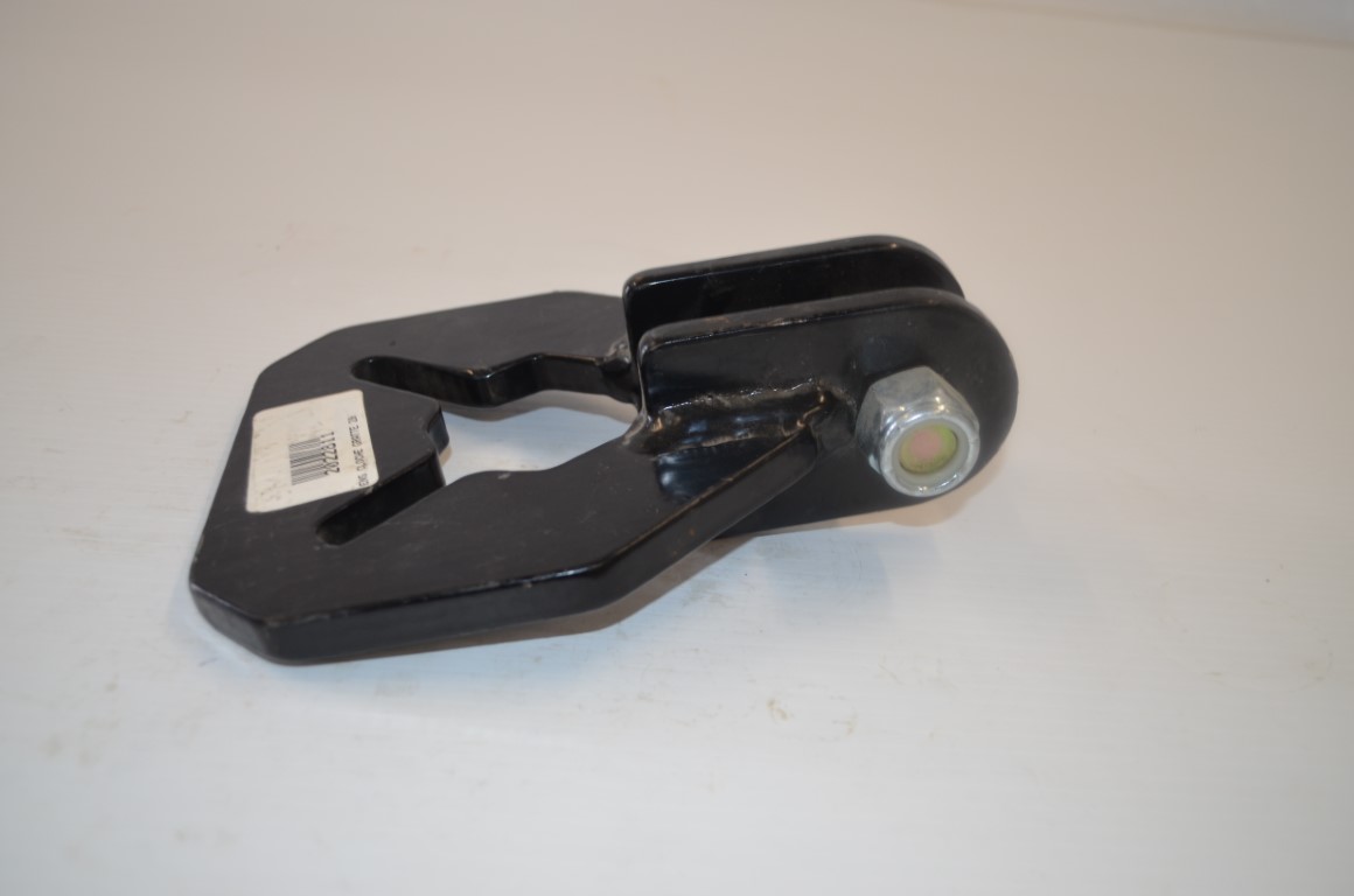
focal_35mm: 33
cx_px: 677
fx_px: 1238
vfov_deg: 39.8
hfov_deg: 57.3
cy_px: 448
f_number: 4
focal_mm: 22
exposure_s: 1/125
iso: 320
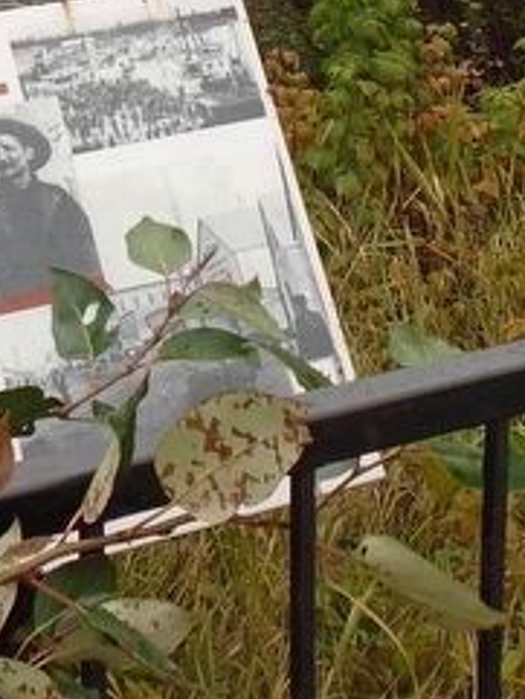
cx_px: 203
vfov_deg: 18.0
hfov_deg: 14.4
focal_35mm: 103
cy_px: -160
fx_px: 2081
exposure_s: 1/250
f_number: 3.5
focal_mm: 5.5
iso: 100
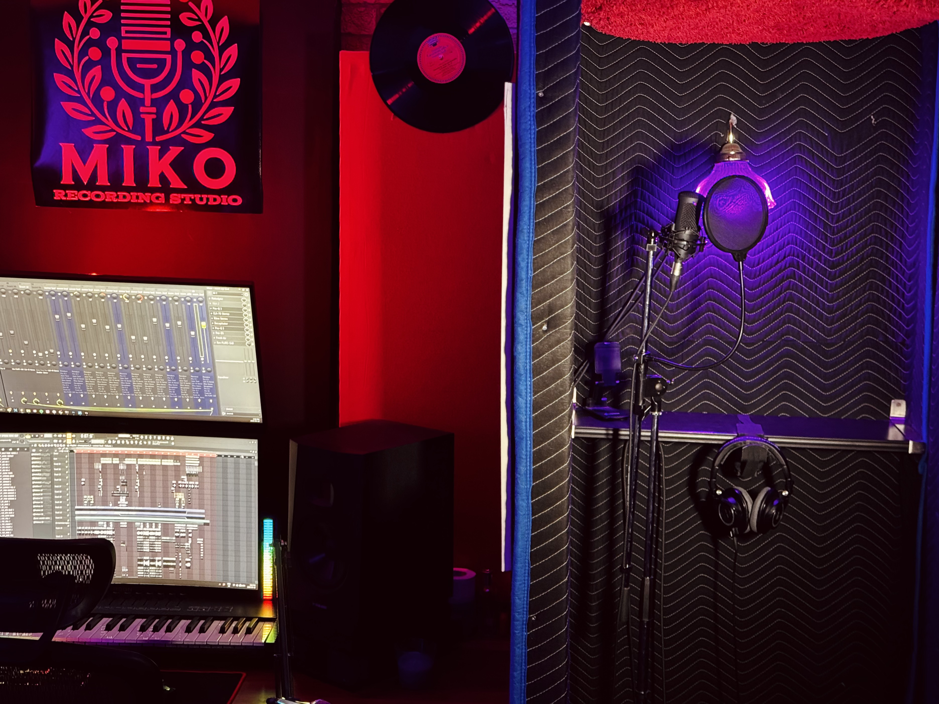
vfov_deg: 30.3
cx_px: 470
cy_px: 352
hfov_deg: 39.7
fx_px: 1302
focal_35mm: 48
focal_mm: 6.76
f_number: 1.78
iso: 640
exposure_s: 1/30
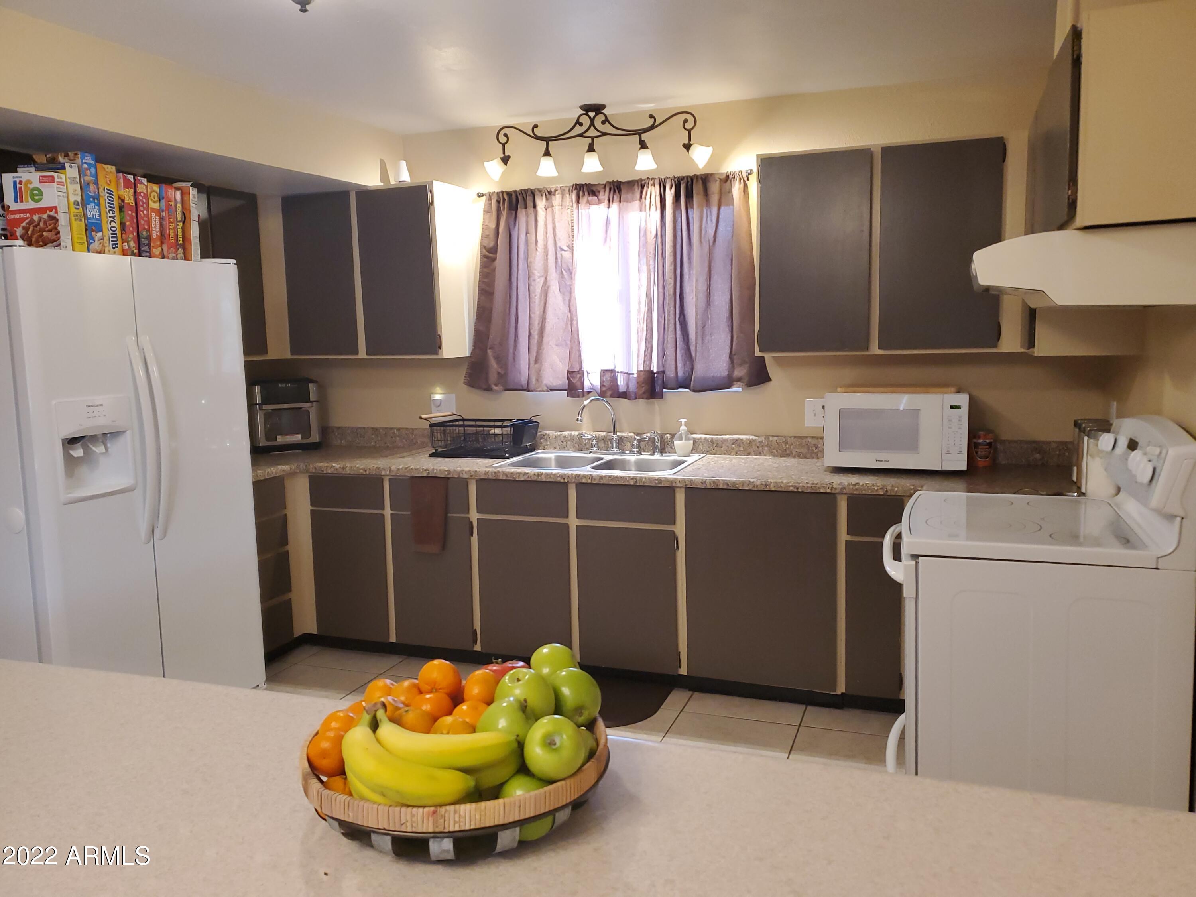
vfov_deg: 53.1
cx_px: 598
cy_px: 448
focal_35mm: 26
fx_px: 898
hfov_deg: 67.3
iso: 200
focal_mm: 4.3
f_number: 1.5
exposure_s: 1/60
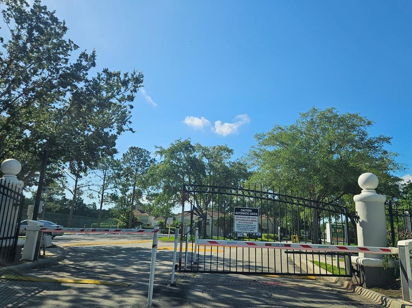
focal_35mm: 26
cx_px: 206
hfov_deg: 67.3
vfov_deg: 53.0
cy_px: 156
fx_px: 309
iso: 25
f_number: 1.8
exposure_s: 1/1775
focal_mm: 5.4
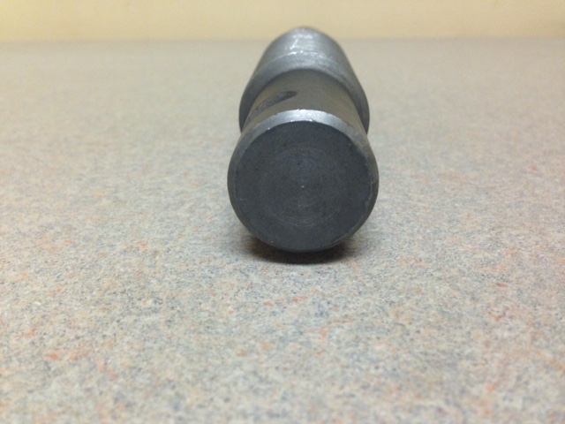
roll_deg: +0.1
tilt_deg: -23.9
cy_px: 212
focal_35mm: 33
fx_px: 539
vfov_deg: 42.9
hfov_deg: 55.4
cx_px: 282
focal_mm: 4.12
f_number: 2.4
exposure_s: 1/20
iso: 200
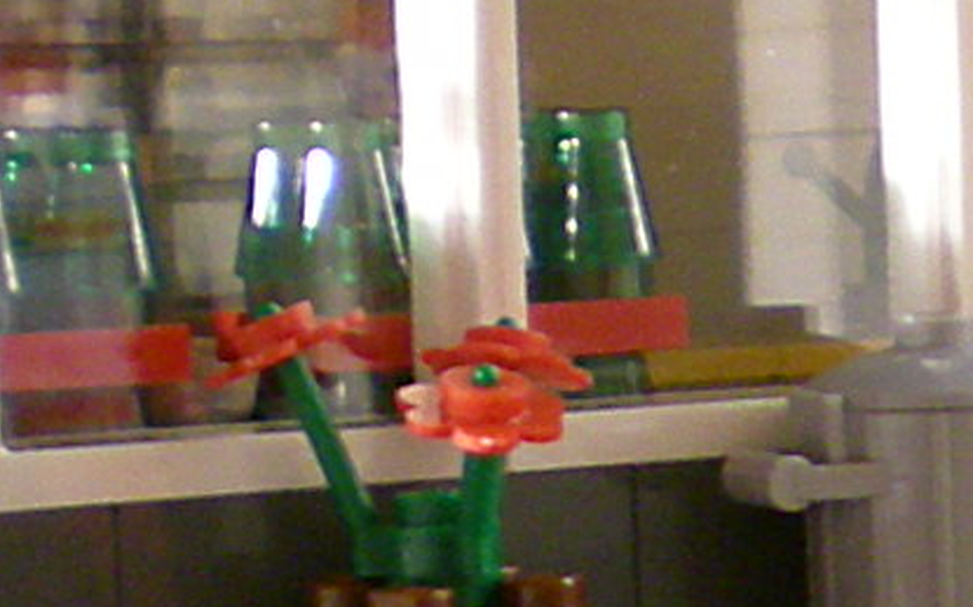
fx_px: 5275
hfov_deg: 10.2
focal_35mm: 199
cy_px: 593
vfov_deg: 6.6
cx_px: 1461
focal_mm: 6.3
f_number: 3.1
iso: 200
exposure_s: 1/19.7
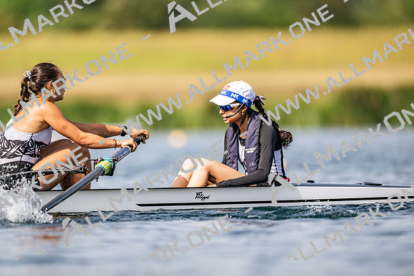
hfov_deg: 3.4
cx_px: 207
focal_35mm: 600
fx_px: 6901
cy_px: 138
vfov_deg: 2.3
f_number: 4
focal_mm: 600
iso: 180
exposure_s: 1/2500
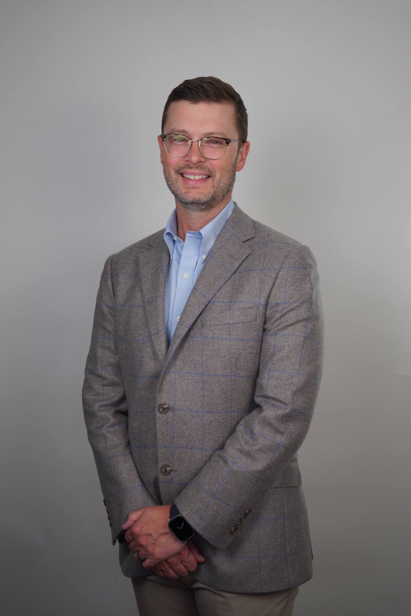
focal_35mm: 43
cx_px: 206
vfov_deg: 45.4
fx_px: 736
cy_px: 308
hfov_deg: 31.2
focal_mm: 43
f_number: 4.5
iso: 500
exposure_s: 1/160
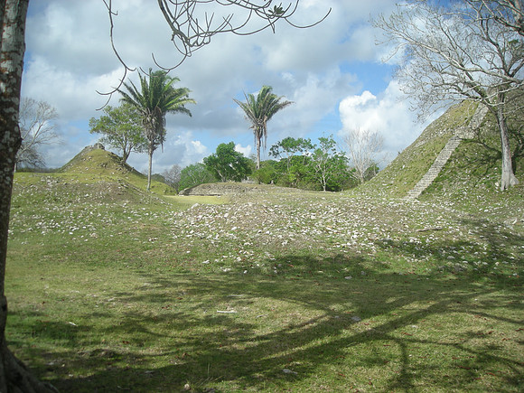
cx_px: 262
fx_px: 530
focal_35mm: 35
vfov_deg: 40.7
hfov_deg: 52.6
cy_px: 196
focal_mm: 5.7
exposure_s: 1/263
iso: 50
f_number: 5.7
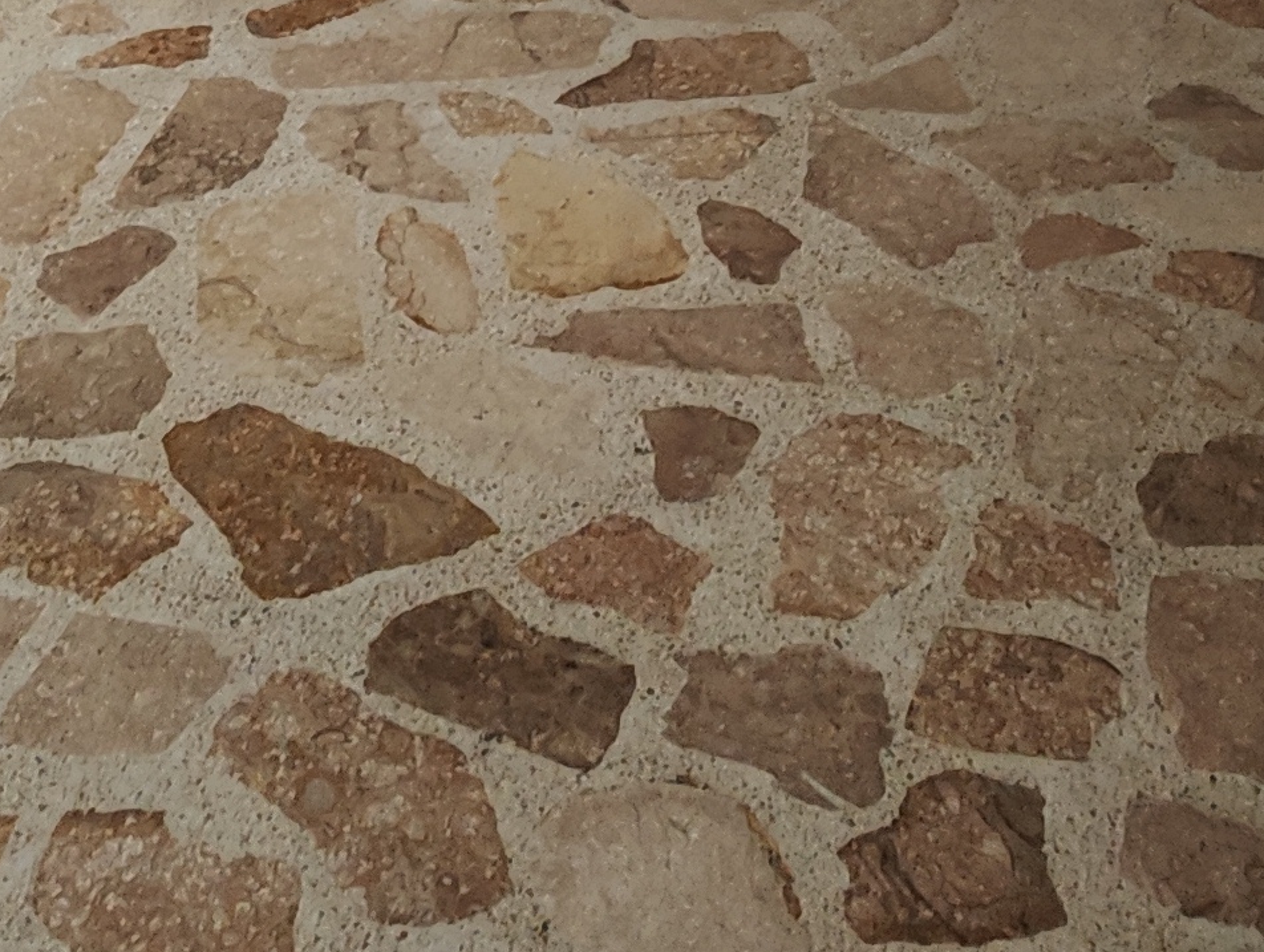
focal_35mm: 60
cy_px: -595
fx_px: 2194
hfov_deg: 31.9
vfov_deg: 20.0
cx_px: 414
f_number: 2.2
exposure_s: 1/40
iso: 105
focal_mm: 2.16
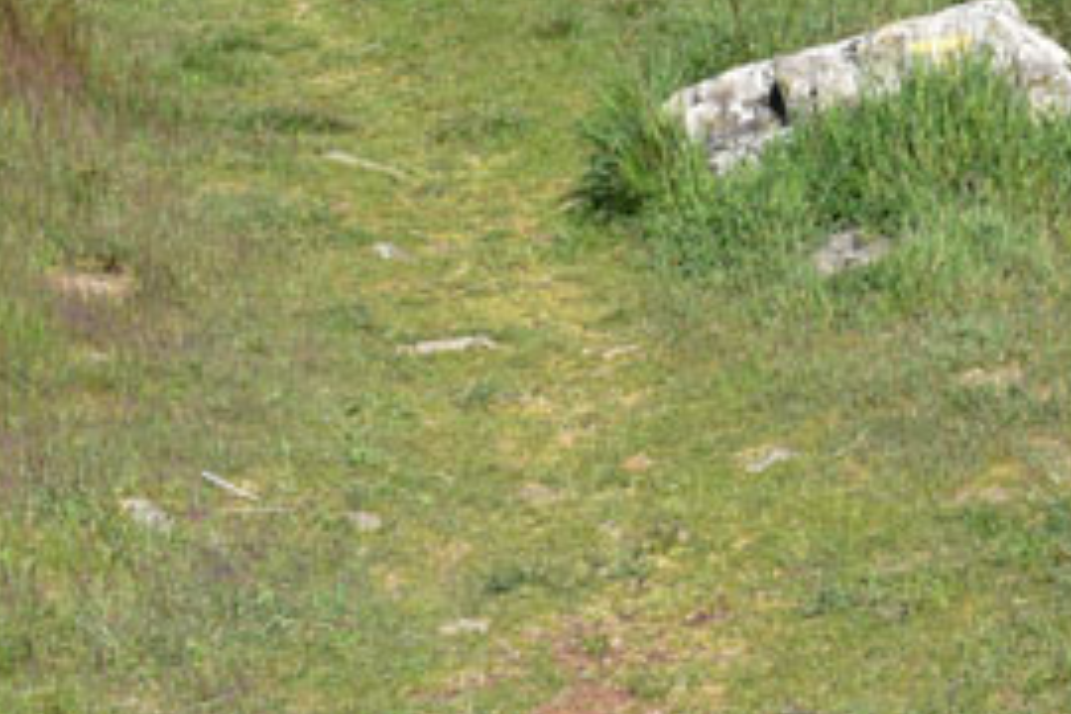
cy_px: -61
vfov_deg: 10.6
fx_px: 3803
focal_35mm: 128
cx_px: 1551
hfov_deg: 15.0
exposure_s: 1/400
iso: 400
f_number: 13
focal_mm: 23
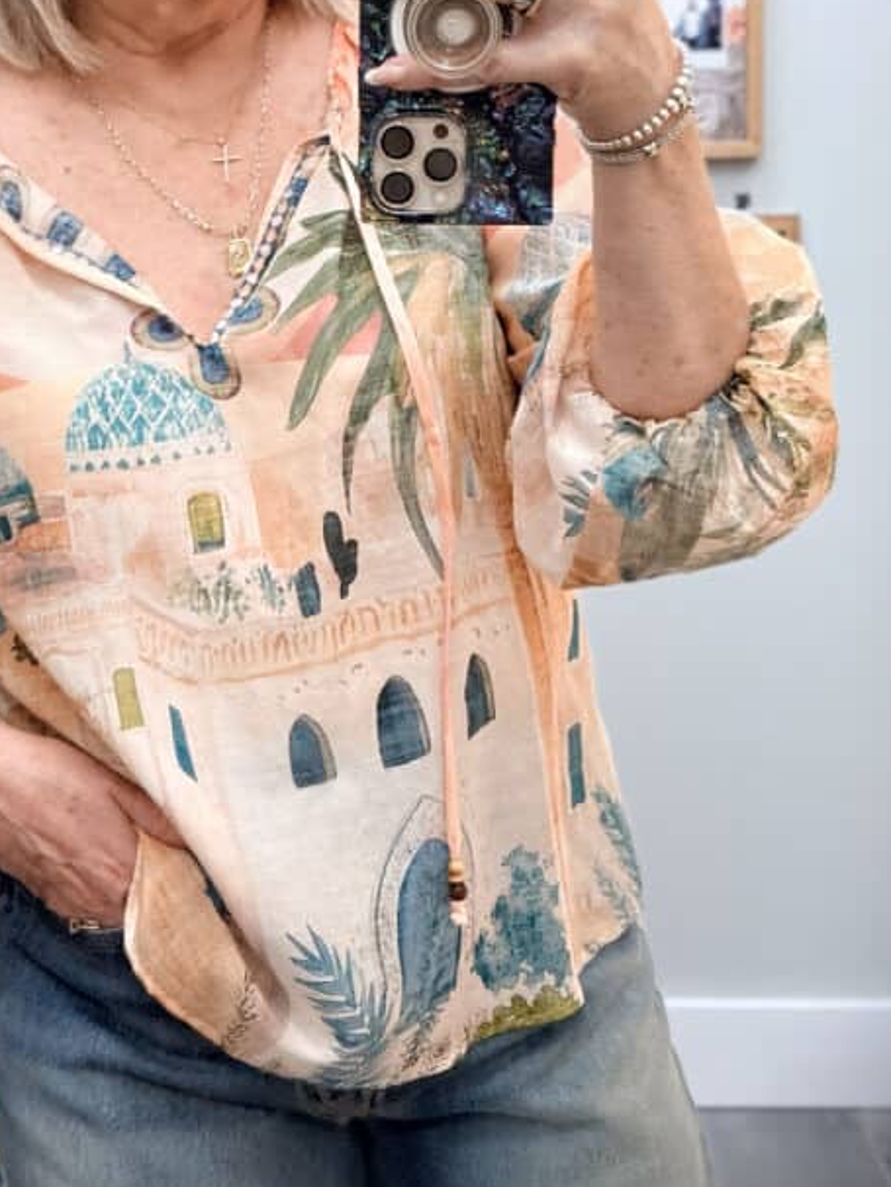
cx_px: 296
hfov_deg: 21.5
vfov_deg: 28.4
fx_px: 2332
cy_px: 391
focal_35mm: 68
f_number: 1.78
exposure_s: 1/40
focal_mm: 6.76
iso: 400
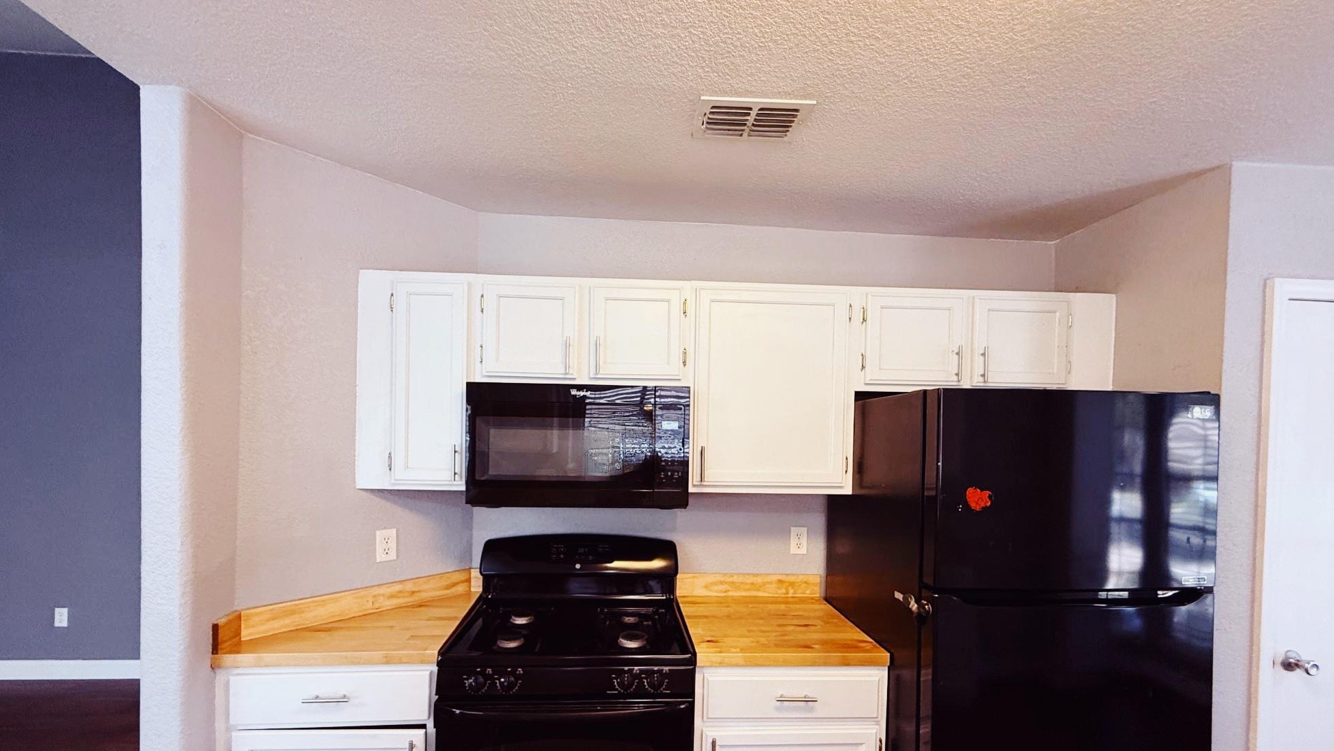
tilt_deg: -0.3
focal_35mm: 16
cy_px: 445
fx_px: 566
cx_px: 661
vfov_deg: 66.5
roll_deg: -0.9
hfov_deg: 99.4
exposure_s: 1/60
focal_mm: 2.22
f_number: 2.2
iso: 250
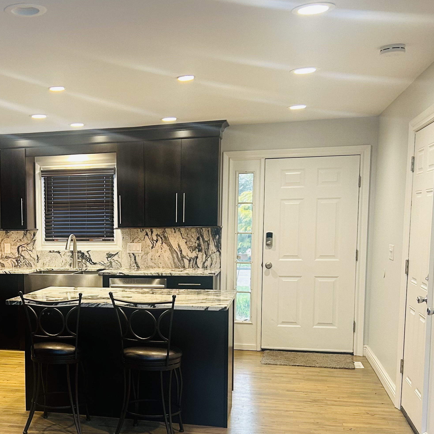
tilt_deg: -7.0
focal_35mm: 47
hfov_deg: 34.4
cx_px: 60
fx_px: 667
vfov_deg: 35.6
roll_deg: +1.7
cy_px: 295
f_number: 1.5
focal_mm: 5.7
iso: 125
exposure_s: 1/60
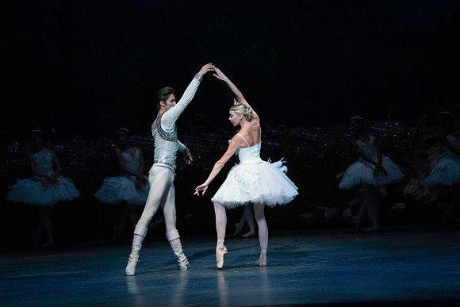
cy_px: 154
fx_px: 2556
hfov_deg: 10.3
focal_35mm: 200
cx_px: 230
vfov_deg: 6.9
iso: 25600
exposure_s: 1/400
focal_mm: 200
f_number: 5
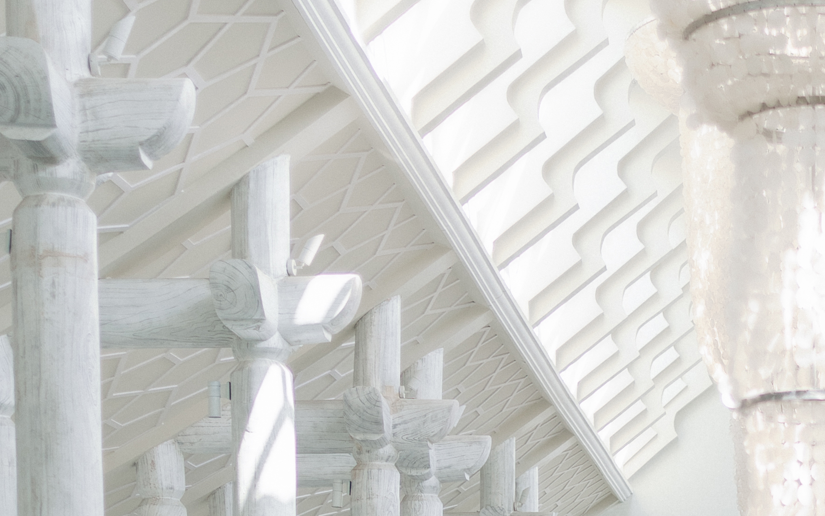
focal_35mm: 122
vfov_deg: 10.0
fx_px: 2743
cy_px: 1018
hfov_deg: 16.8
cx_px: 782
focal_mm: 35
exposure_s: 1/400
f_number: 2
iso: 125
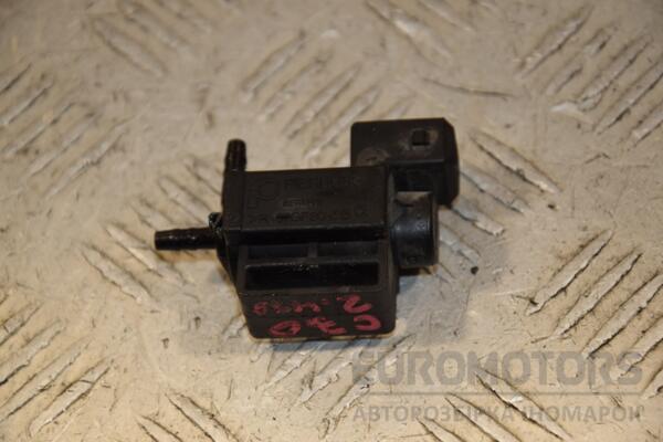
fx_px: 2900
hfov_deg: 13.0
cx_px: 332
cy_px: 221
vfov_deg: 8.7
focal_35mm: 158
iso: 800
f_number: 7.1
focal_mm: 105
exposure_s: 1/200
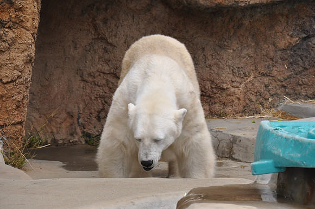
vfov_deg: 3.3
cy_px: 104
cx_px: 158
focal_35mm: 420
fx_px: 3670
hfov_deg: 4.9
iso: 320
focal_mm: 280
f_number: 11
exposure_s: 1/200
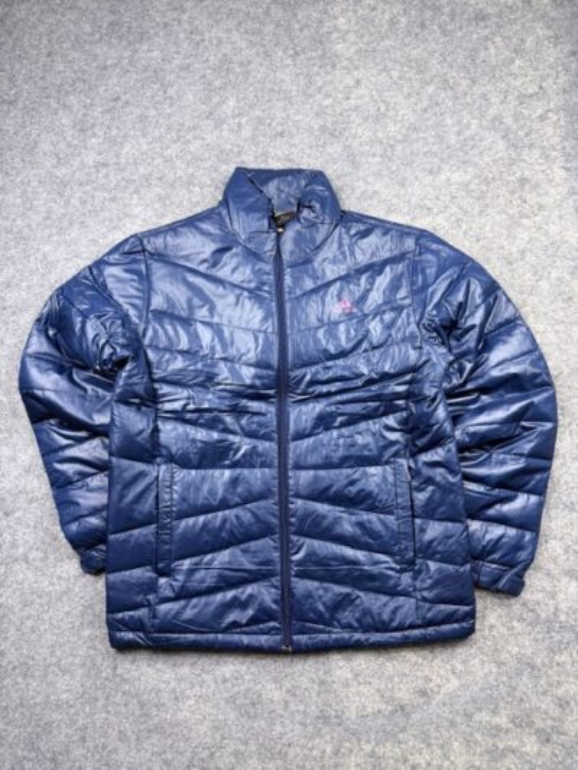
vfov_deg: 71.6
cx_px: 289
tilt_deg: -52.5
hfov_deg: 56.8
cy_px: 385
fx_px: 534
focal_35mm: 24
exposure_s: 1/100
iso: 125
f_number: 1.78
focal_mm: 6.76
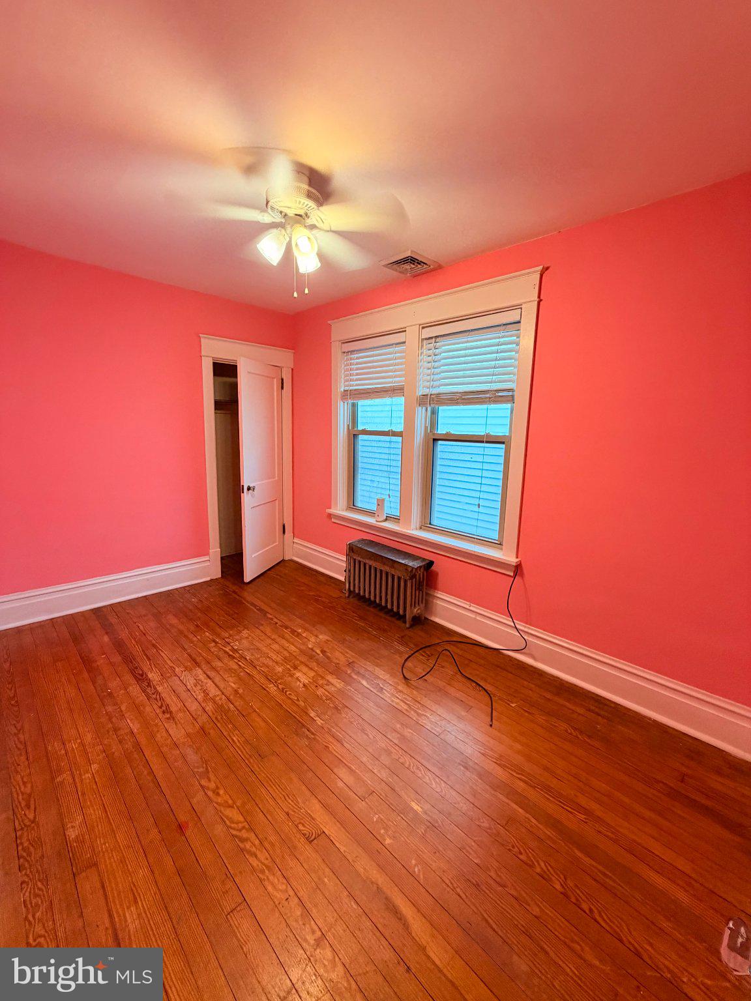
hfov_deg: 85.7
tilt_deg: -9.9
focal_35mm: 14
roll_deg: -0.6
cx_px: 376
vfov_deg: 102.1
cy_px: 500
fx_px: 405
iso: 250
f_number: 2.2
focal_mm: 2.22
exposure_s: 1/60
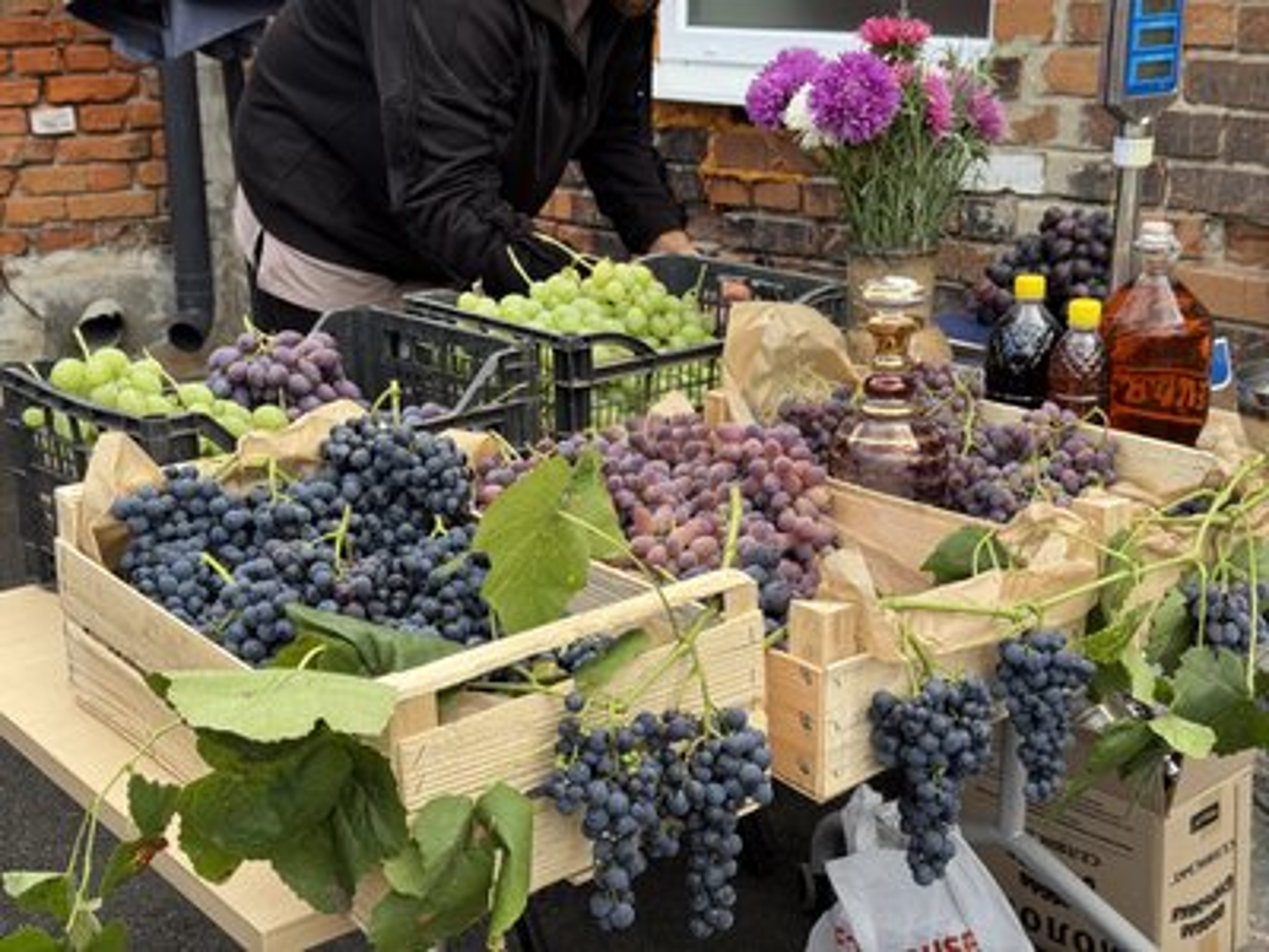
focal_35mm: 48
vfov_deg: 30.3
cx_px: 634
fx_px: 1760
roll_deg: +1.0
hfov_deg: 39.7
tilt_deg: -15.9
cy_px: 476
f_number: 1.78
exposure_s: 1/588
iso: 64
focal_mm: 6.76
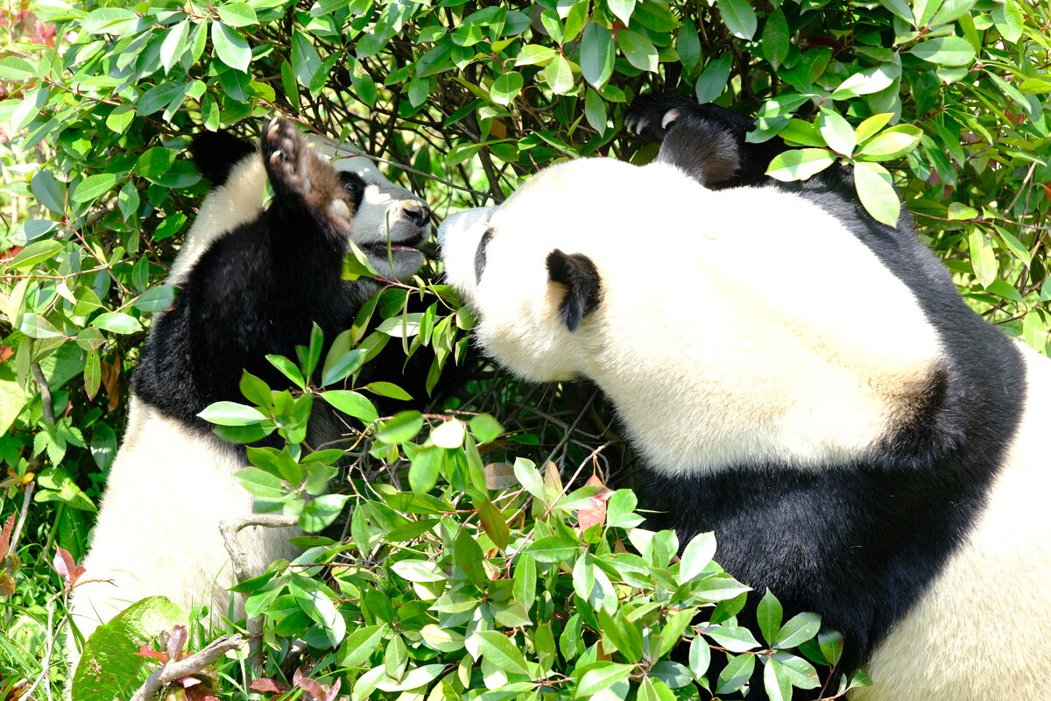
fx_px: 3299
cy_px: 350
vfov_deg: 12.1
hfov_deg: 18.1
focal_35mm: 113
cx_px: 526
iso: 250
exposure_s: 1/400
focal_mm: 75
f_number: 4
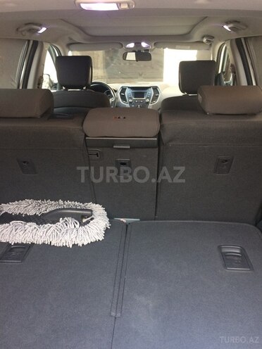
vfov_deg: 61.7
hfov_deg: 48.2
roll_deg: +2.0
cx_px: 131
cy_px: 174
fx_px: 293
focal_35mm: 29
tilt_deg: -20.7
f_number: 2.2
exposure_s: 1/33
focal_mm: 4.15
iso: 64
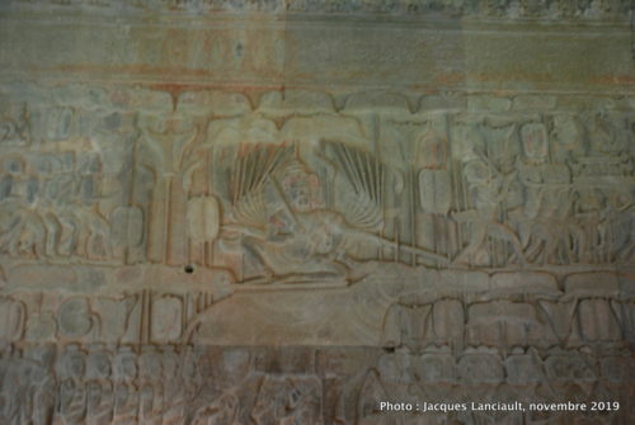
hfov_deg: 51.2
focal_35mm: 38
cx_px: 318
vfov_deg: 35.6
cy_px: 212
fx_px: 662
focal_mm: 25
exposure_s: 1/13
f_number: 3.8
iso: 800
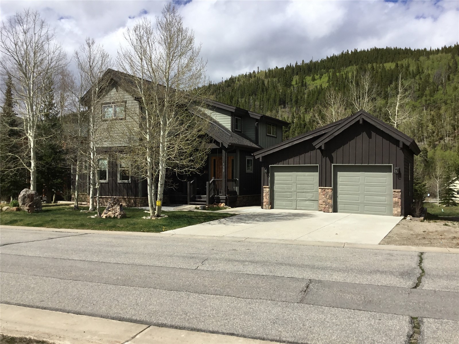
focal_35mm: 31
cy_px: 172
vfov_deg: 45.4
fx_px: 411
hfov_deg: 58.4
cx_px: 230
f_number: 2.4
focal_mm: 3.3
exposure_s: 1/1942
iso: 25
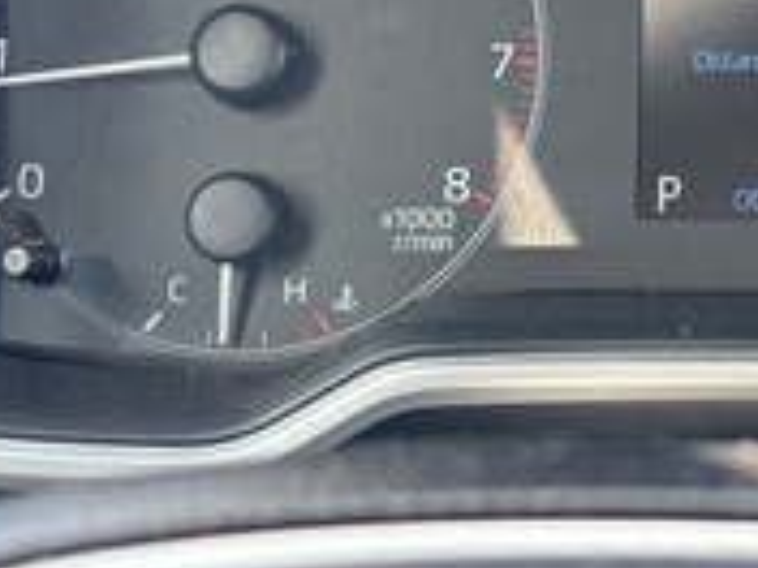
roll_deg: -1.8
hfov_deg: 15.6
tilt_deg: -16.7
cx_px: 775
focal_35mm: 124
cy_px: -58
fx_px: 2715
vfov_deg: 11.8
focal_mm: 5.96
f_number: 1.6
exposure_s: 1/60
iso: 64
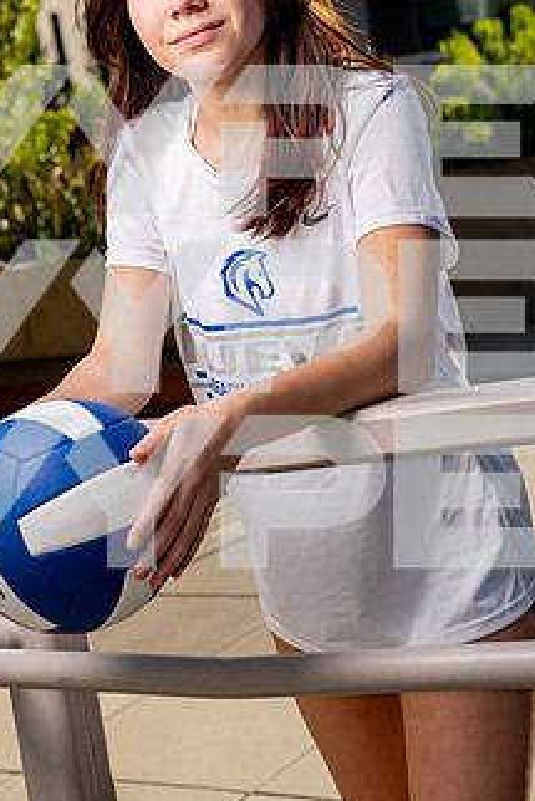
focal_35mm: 88
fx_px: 1959
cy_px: 318
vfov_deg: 23.1
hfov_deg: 15.5
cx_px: 197
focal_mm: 63
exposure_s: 1/640
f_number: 5.6
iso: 100
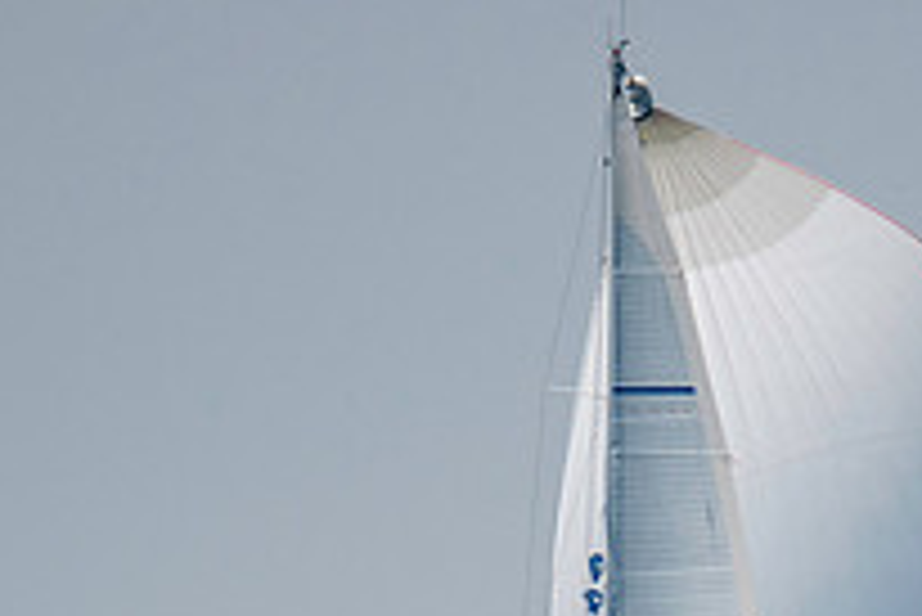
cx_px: 706
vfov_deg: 0.8
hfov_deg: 1.2
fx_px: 42415
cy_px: 789
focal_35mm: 1655
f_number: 4
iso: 200
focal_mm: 300
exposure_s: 1/4000
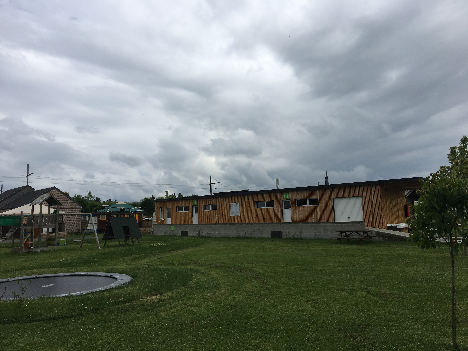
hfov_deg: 61.7
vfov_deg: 48.2
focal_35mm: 29
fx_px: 392
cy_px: 176
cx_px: 234
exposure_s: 1/2564
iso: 25
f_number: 2.2
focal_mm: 4.15
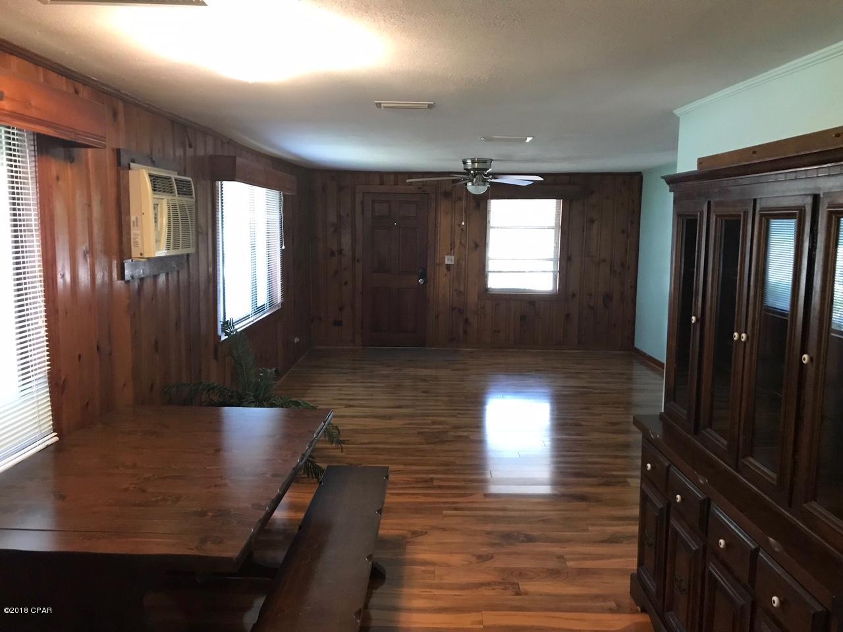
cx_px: 422
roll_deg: -1.3
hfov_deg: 63.4
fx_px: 682
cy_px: 316
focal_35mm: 28
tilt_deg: -8.1
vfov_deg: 49.7
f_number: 1.8
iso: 100
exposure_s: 1/15
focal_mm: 3.99
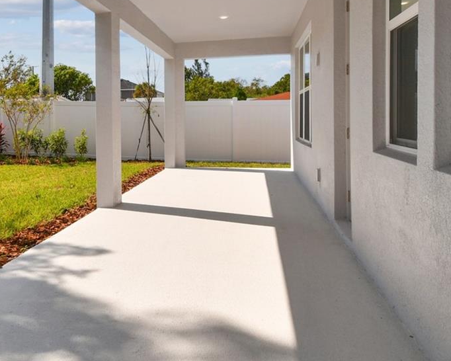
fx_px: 441
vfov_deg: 43.7
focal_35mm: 33
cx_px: 102
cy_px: 110
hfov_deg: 51.4
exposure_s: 1/200
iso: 100
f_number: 7.1
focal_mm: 10
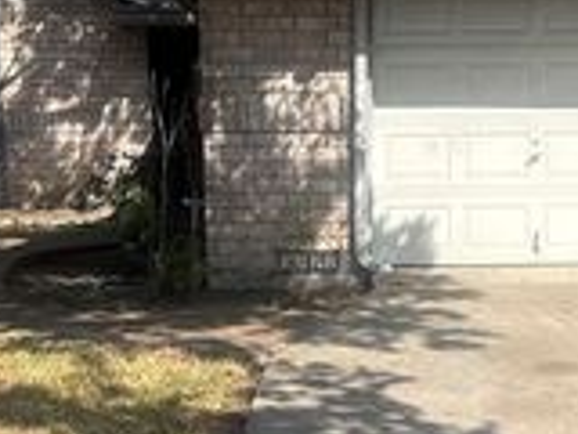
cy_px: 309
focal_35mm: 75
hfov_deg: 25.9
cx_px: 383
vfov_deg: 19.5
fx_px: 1252
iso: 80
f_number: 1.78
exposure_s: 1/3584
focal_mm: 6.76
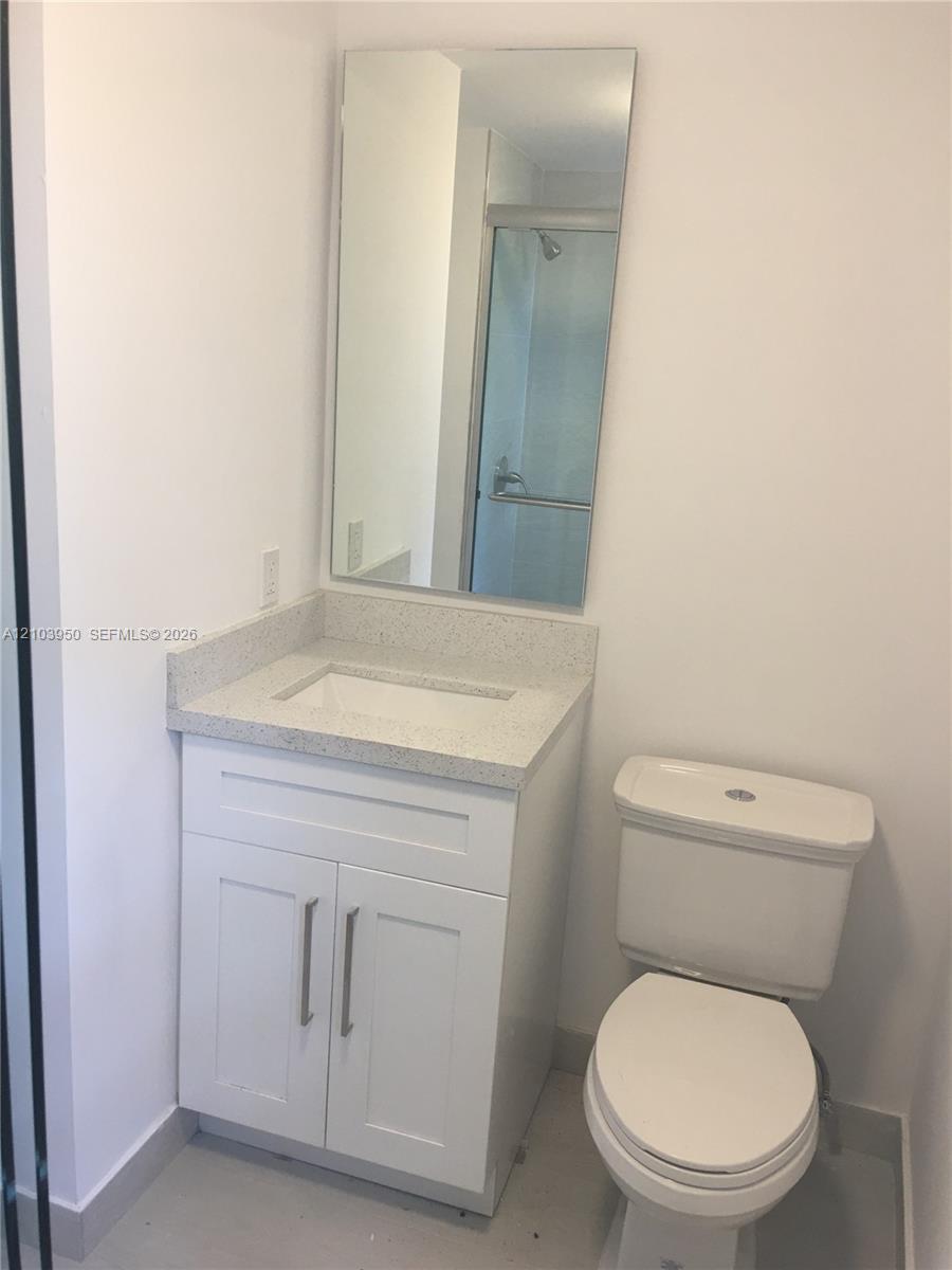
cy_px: 635
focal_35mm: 29
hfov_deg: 48.2
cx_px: 476
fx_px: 1063
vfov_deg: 61.7
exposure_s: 1/15
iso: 25
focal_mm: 4.15
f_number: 2.2
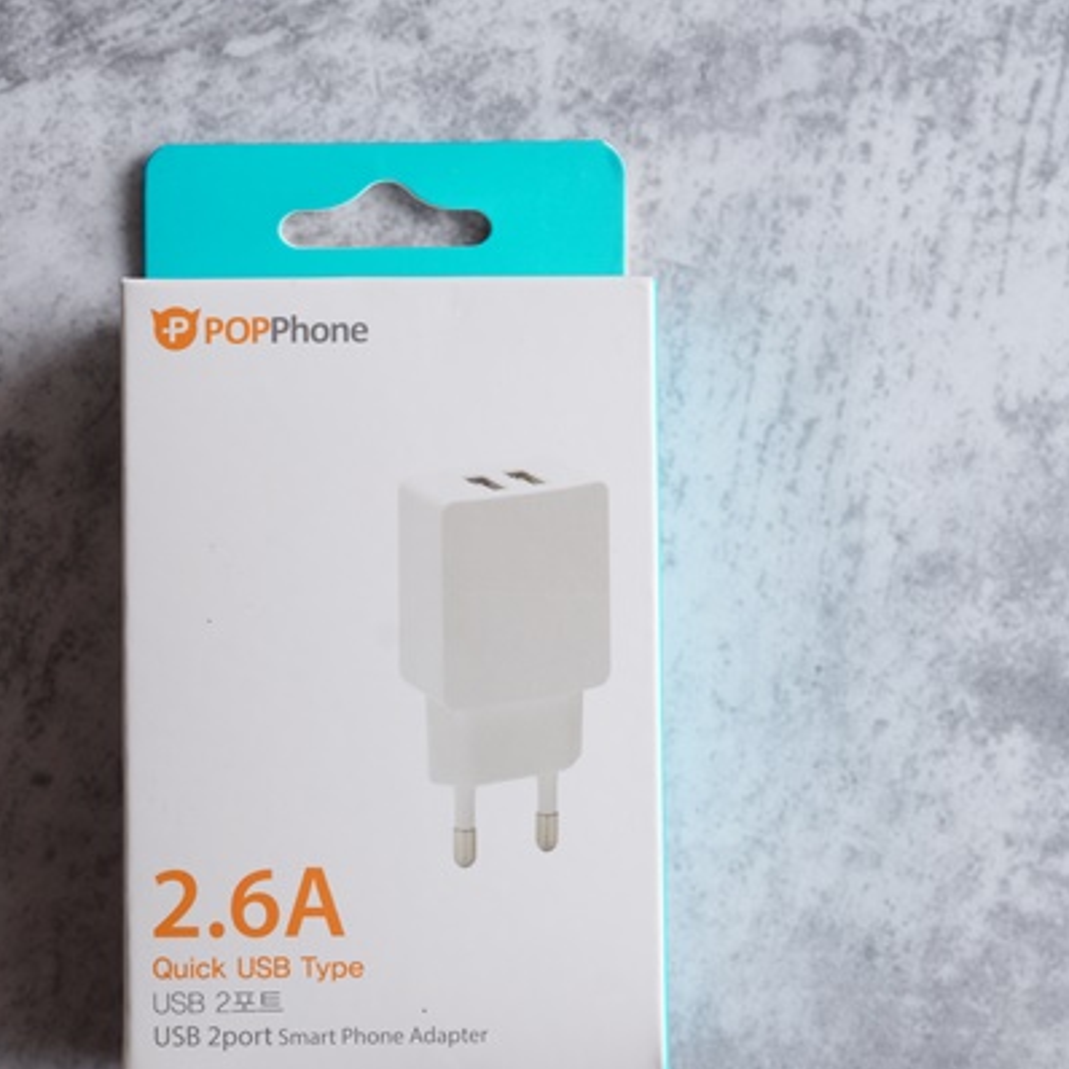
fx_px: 2481
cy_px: 569
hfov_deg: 24.3
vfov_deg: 24.3
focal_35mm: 71
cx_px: 443
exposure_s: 1/60
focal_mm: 30
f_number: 11
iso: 100
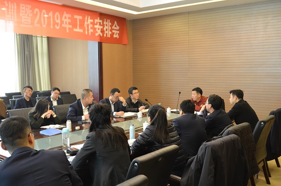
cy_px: 93
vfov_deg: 36.7
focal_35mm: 36
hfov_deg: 53.2
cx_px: 140
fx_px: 280
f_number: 2.8
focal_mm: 24
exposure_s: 1/30
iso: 1100
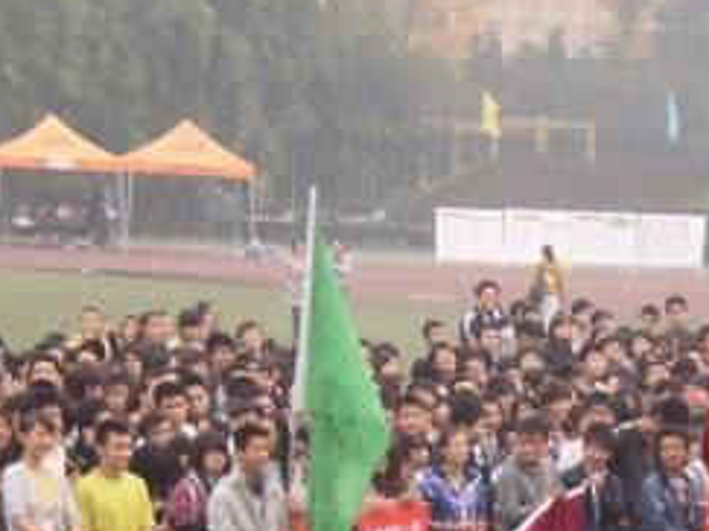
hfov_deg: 8.2
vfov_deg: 6.1
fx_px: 4954
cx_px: 537
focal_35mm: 242
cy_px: 621
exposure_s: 1/80
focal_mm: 17.3
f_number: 5.7
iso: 125
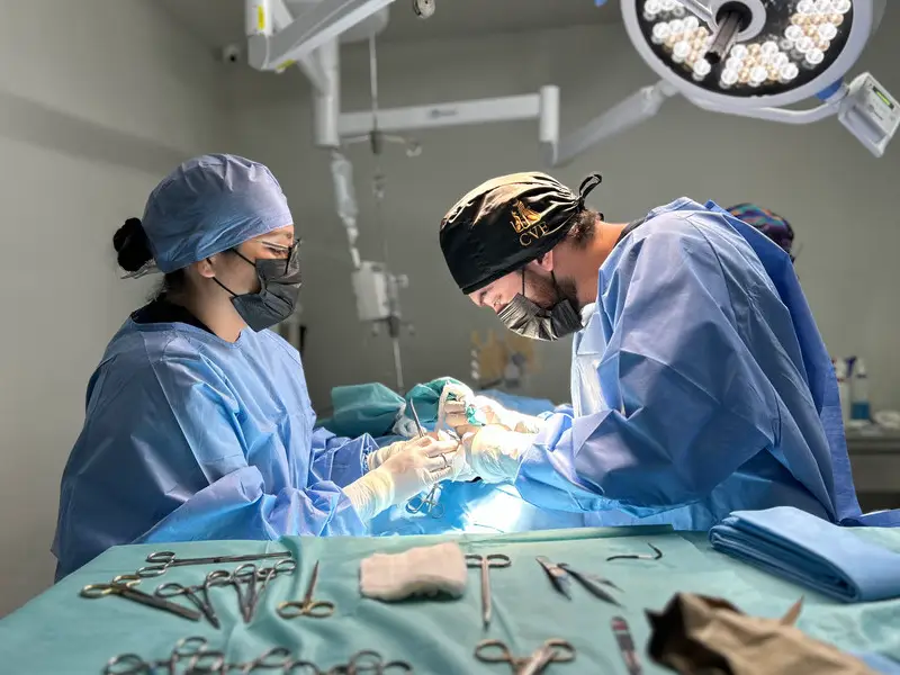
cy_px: 338
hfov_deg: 67.3
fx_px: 676
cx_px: 450
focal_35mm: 26
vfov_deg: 53.1
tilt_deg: -1.6
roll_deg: +2.0
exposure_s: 1/120
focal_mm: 5.7
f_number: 1.5
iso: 80
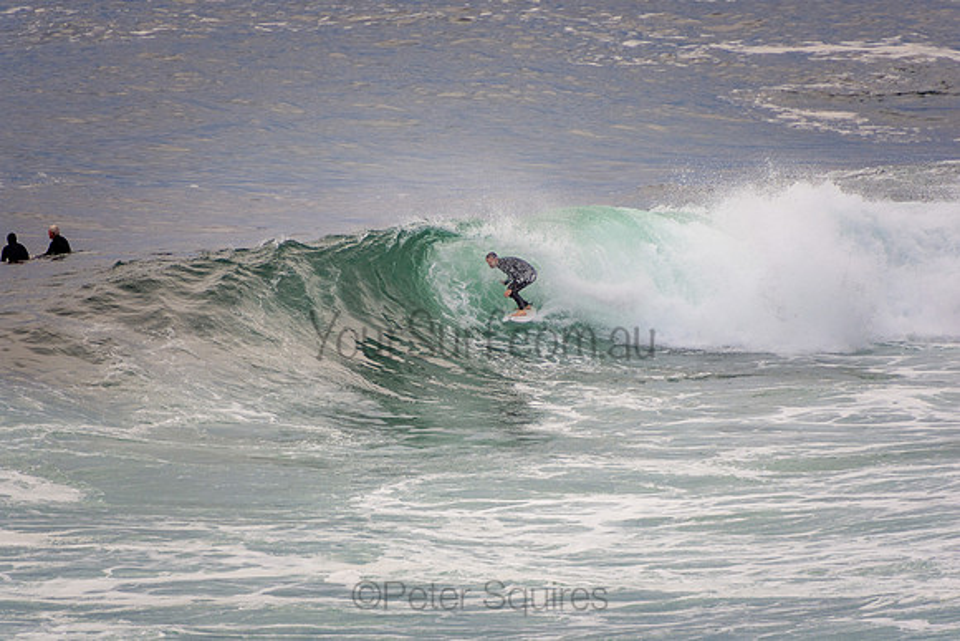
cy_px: 320
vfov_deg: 2.3
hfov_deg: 3.4
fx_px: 16003
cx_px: 480
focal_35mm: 600
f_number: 5.6
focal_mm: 400
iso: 360
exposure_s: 1/800
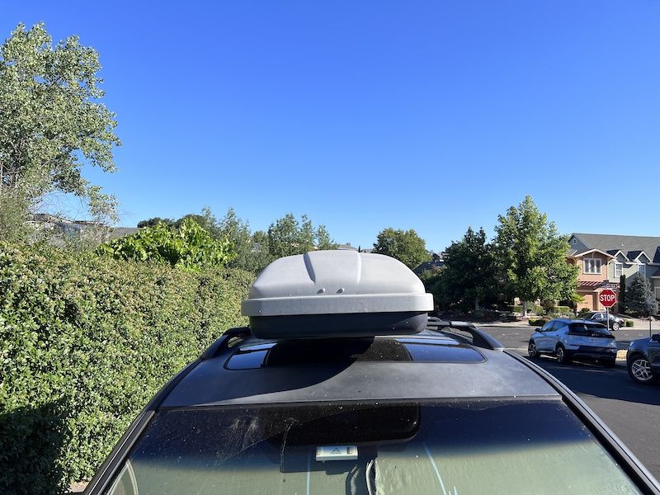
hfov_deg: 67.3
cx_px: 330
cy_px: 248
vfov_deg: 53.1
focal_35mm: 26
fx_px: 496
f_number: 1.5
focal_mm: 5.7
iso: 50
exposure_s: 1/3165
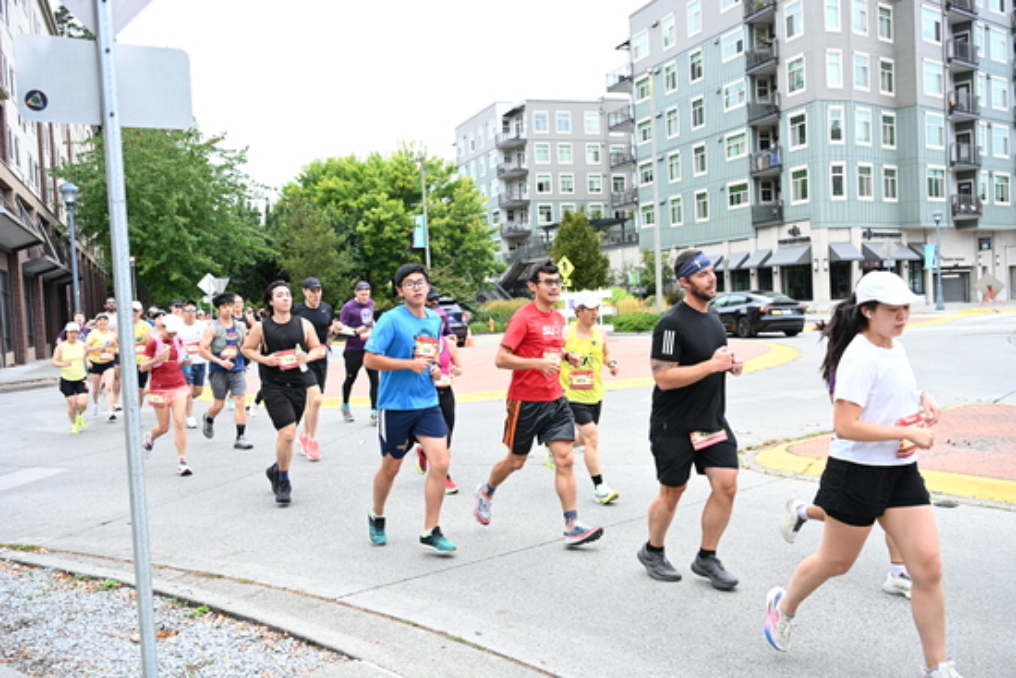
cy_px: 339
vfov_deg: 40.0
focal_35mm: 33
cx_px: 508
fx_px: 932
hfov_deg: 57.2
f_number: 4
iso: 2000
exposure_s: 1/640
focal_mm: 33
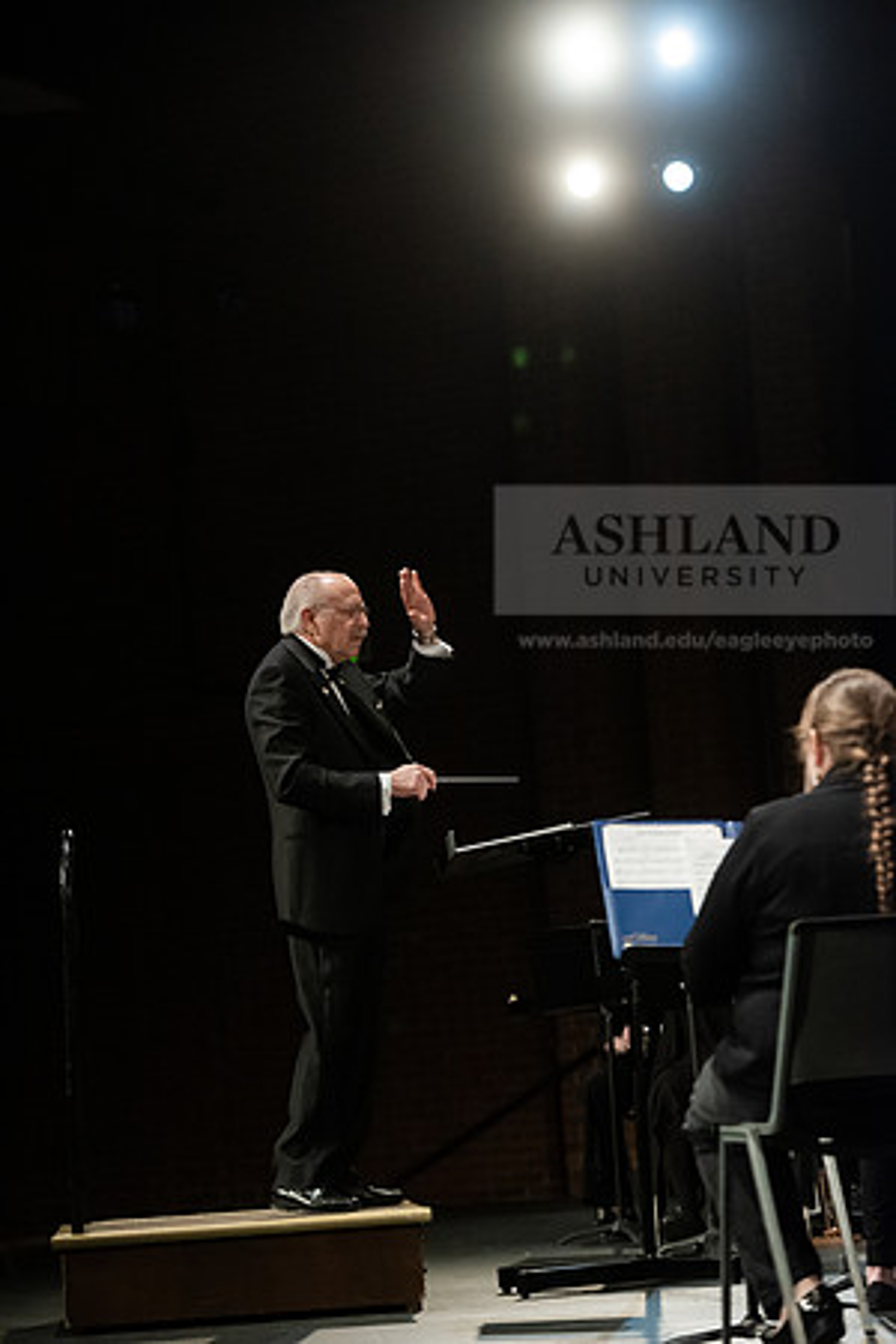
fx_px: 4554
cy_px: 672
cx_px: 448
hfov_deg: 11.2
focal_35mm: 122
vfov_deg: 16.8
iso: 5000
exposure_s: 1/200
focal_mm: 122
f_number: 4.5
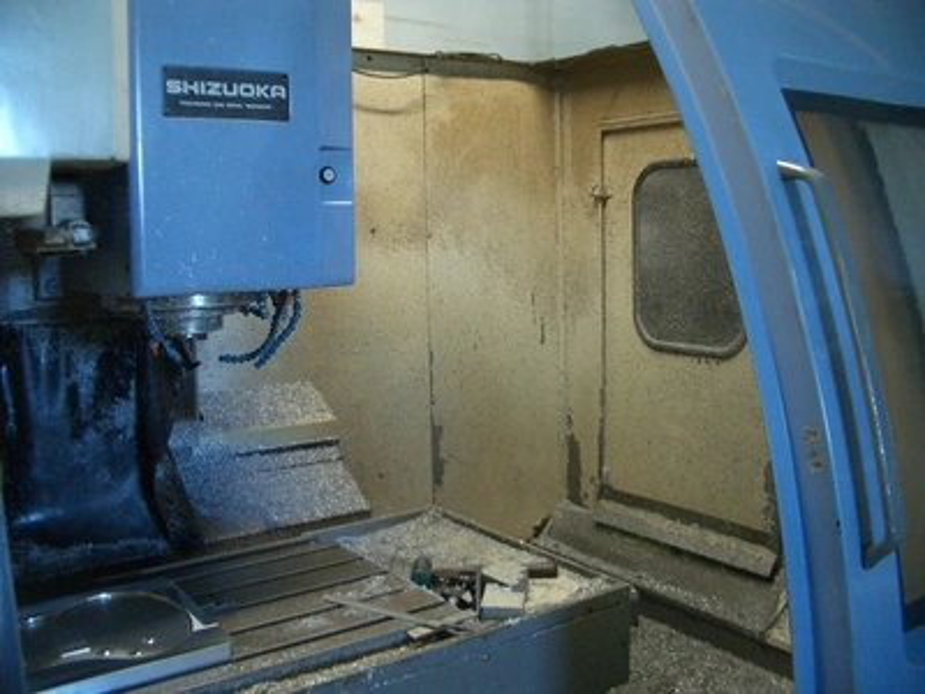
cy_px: 347
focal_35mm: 35
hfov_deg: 52.6
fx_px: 935
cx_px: 462
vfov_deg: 40.7
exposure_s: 1/25
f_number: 2.6
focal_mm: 5.8
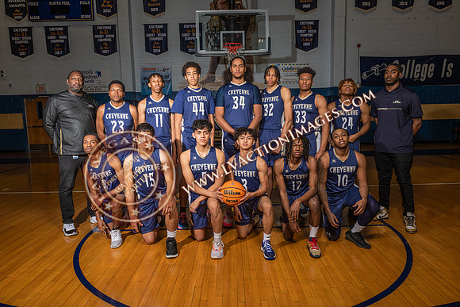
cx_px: 228
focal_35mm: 25
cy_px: 152
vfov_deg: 51.1
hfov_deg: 71.3
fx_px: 321
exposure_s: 1/125
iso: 125
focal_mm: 24
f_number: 7.1
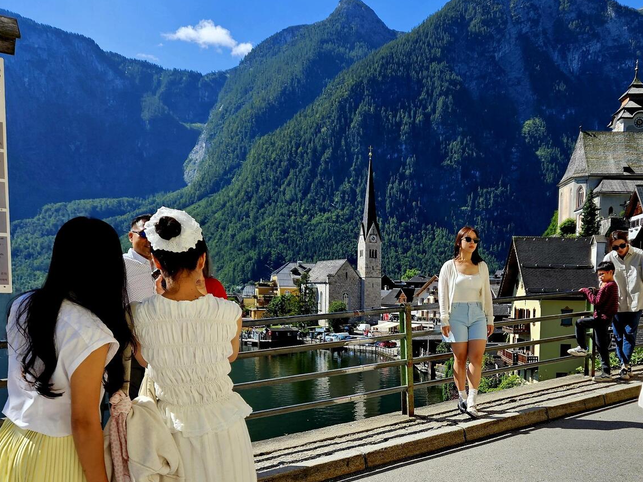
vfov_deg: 38.9
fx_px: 669
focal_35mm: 36
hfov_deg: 50.6
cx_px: 415
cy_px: 343
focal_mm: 5.4
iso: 40
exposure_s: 1/2000
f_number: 1.8
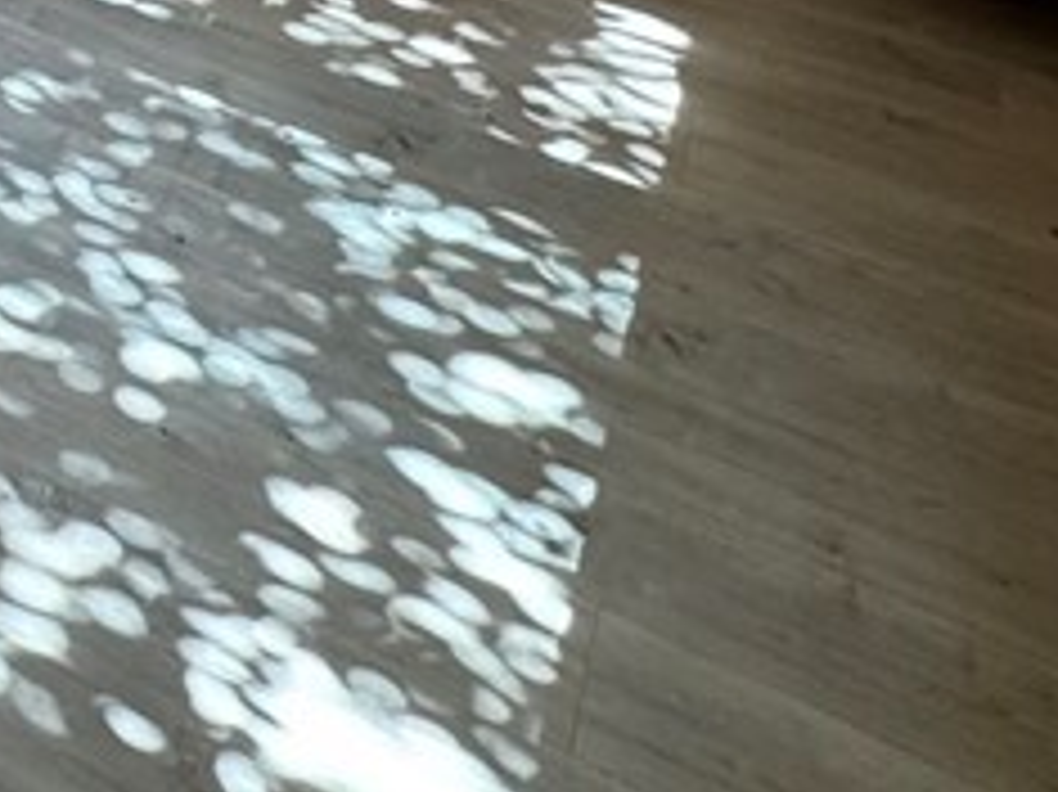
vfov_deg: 18.9
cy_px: -608
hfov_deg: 22.0
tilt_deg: -15.0
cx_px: -770
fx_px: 1863
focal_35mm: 61
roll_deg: +0.2
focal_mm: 2.22
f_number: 2.2
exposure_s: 1/120
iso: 200
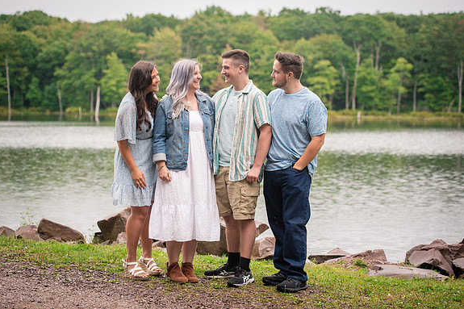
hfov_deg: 26.7
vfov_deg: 17.9
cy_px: 152
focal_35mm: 76
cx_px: 225
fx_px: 979
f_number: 3.2
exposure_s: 1/1000
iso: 800
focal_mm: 70
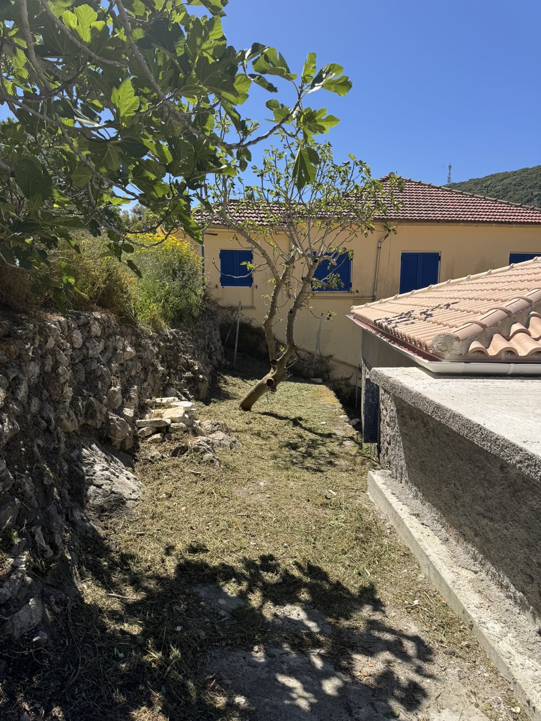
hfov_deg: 56.8
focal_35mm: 24
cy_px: 360
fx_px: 500
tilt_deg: -7.5
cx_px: 270
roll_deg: -0.9
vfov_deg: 71.6
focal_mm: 6.76
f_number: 1.78
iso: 80
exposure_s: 1/3802
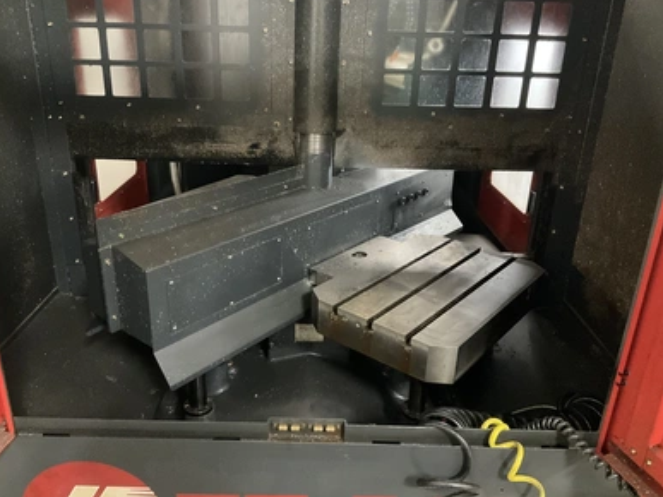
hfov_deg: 60.0
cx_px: 322
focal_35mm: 30
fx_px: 574
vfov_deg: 46.8
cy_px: 248
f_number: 1.8
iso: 500
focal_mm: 3
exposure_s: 1/24
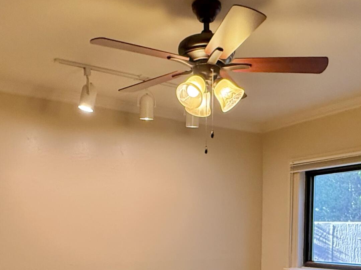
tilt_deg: -11.6
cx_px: 202
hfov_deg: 47.8
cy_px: 326
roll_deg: -0.1
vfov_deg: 30.9
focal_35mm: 39
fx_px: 407
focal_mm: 2.22
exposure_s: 1/120
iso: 500
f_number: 2.2
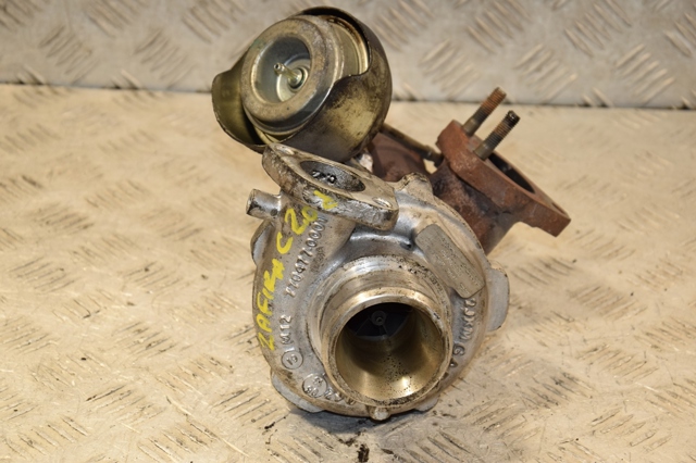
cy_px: 232
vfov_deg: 12.2
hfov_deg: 18.2
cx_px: 348
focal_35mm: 112
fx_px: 2174
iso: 800
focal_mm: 75
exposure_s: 1/200
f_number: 7.1
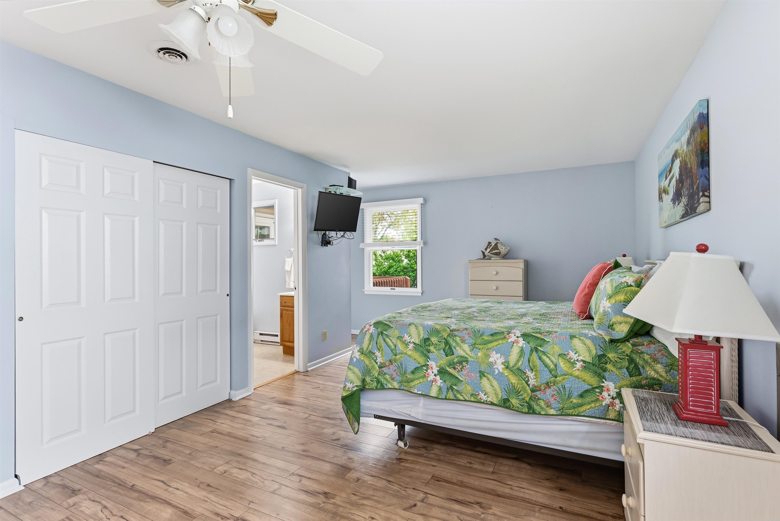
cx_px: 390
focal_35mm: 17
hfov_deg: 92.9
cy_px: 260
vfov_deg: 70.2
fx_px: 371
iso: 640
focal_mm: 17.1
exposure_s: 1/10
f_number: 7.1
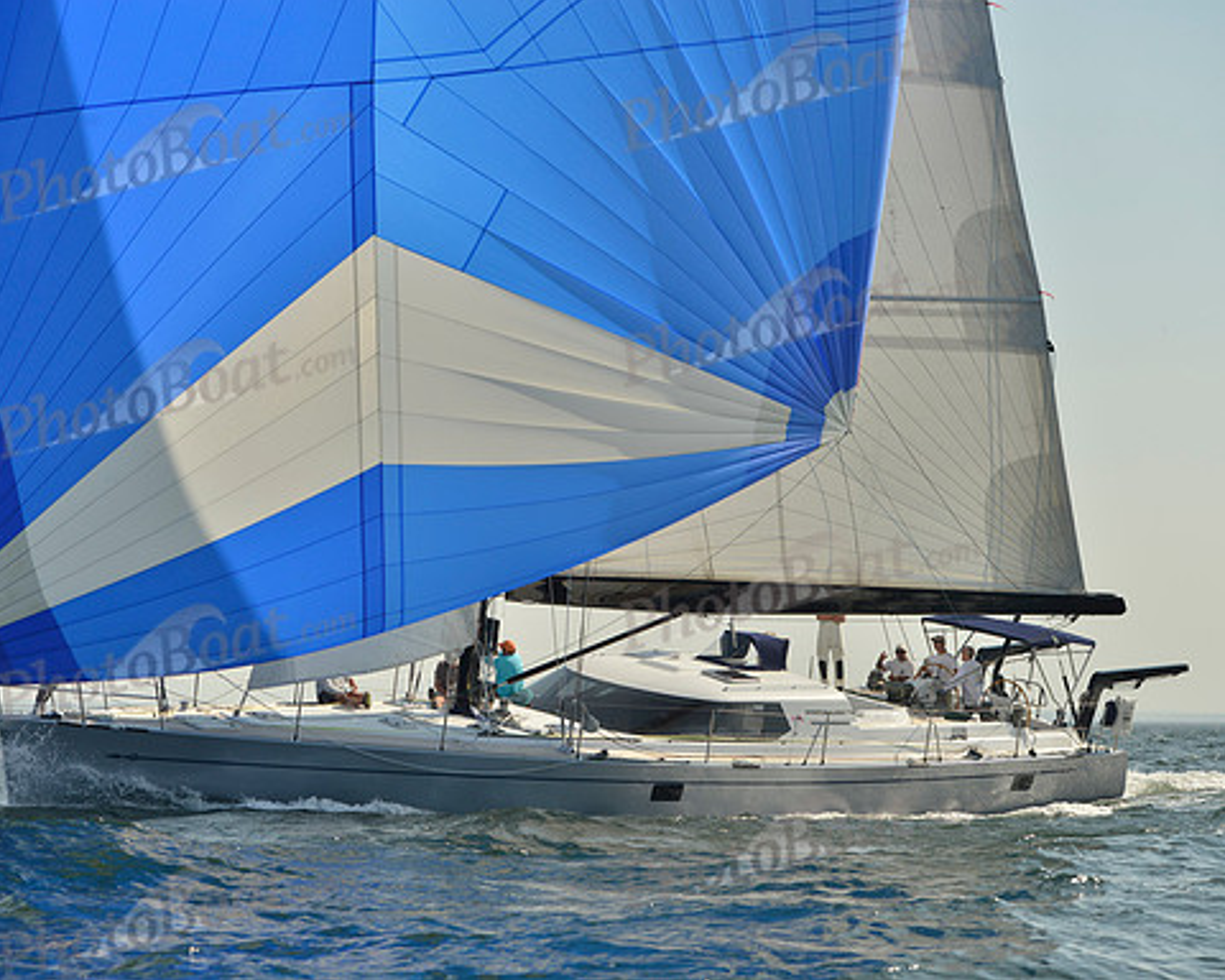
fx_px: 3698
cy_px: 489
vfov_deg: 15.1
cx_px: 490
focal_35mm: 102
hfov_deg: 18.8
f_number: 6.3
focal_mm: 90
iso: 200
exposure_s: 1/1600
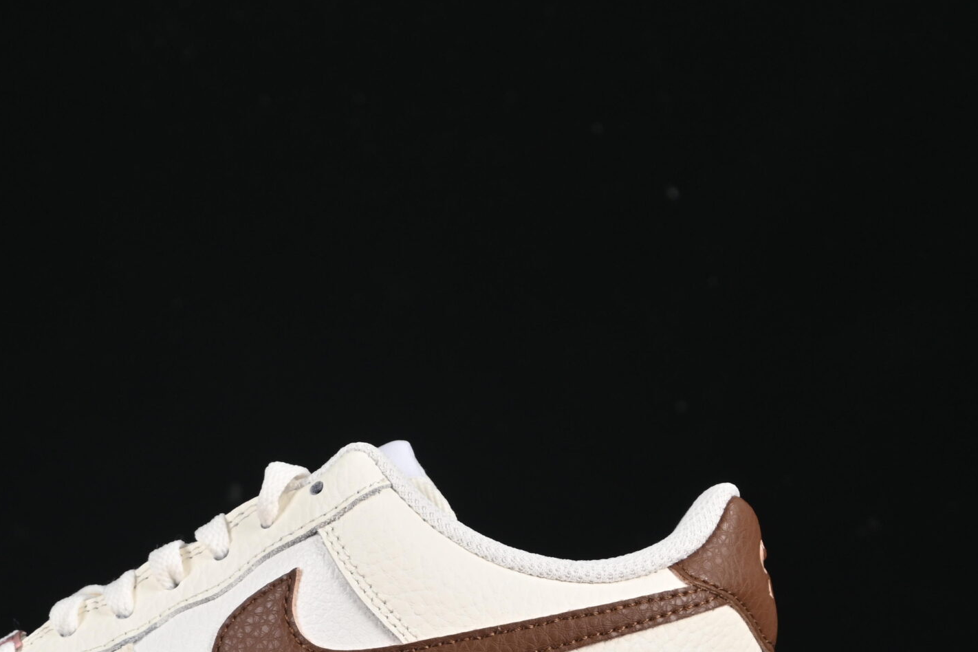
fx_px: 3667
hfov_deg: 15.1
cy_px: 579
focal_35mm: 135
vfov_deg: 10.1
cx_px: 250
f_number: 8
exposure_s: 1/80
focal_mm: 50
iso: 160
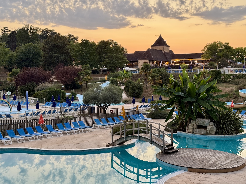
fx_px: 341
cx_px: 123
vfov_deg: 30.3
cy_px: 92
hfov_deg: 39.7
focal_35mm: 48
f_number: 1.78
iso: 125
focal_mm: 6.76
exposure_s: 1/50
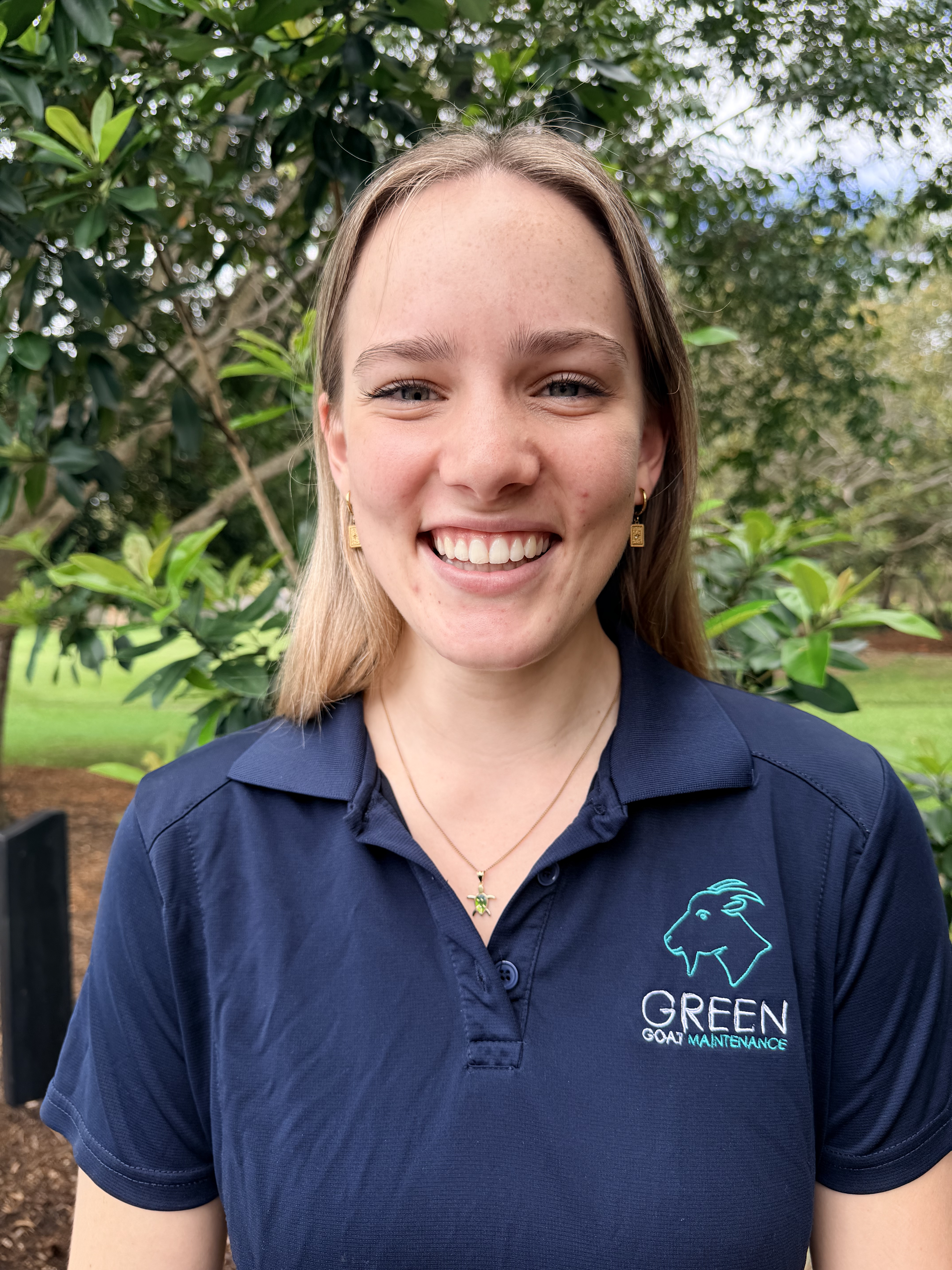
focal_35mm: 24
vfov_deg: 71.6
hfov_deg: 56.8
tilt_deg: -2.4
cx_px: 476
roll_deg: +0.7
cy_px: 635
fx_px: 880
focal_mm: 6.76
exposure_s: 1/660
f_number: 1.78
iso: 80
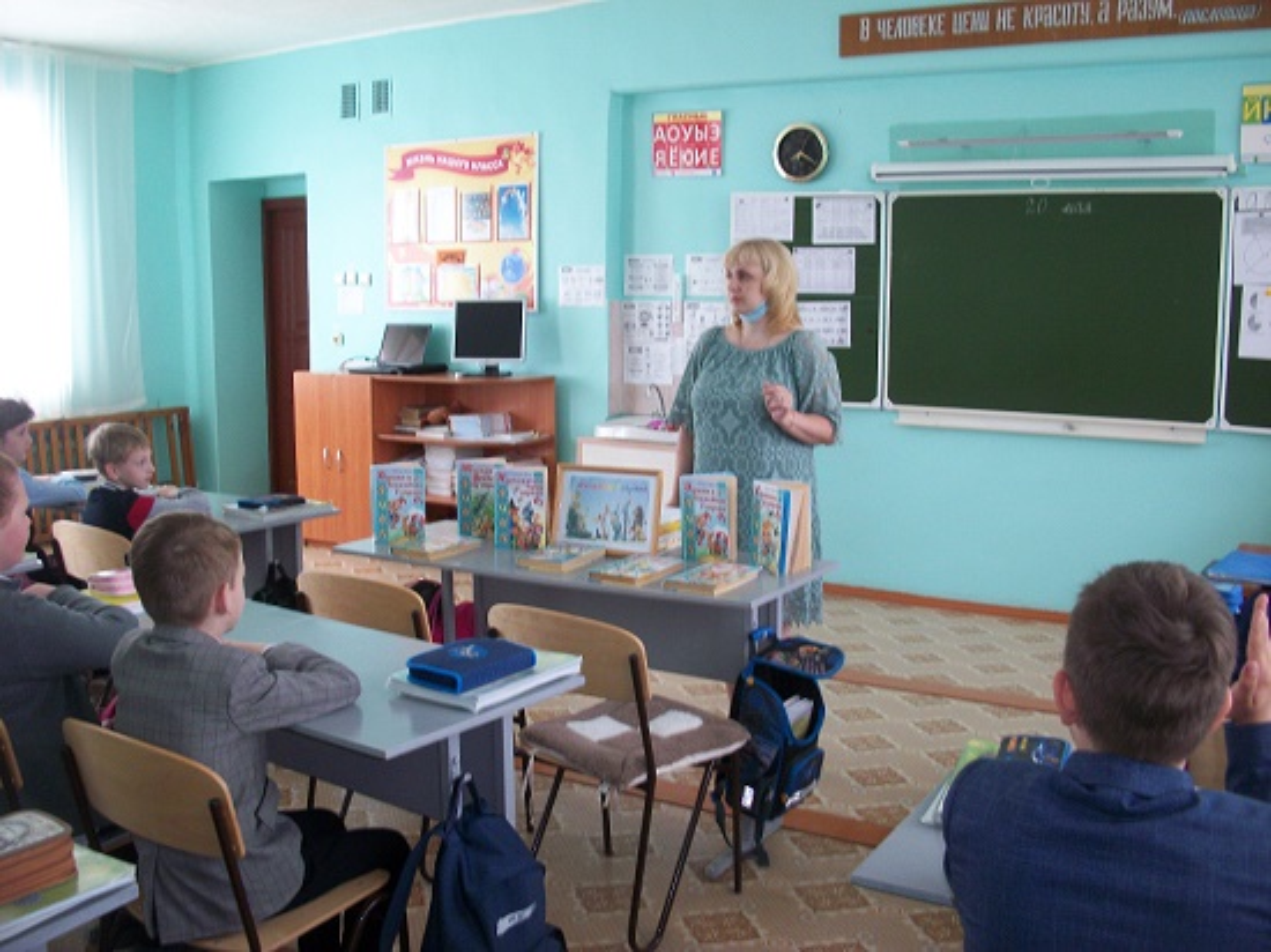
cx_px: 636
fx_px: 1285
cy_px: 476
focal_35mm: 35
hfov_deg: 52.6
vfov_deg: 40.7
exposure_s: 1/40
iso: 160
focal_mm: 6.3
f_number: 3.1
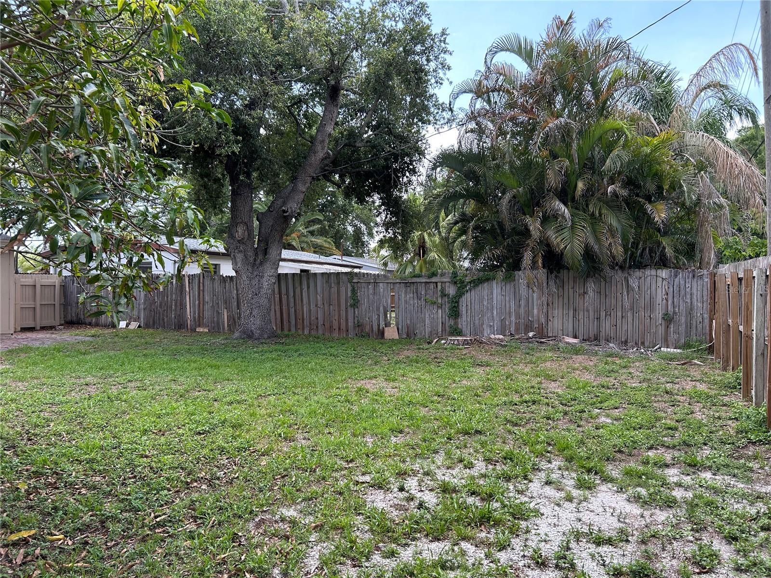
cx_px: 386
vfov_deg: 53.1
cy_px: 289
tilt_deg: -1.0
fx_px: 579
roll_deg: -0.8
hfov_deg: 67.3
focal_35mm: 26
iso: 50
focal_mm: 5.7
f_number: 1.5
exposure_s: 1/488
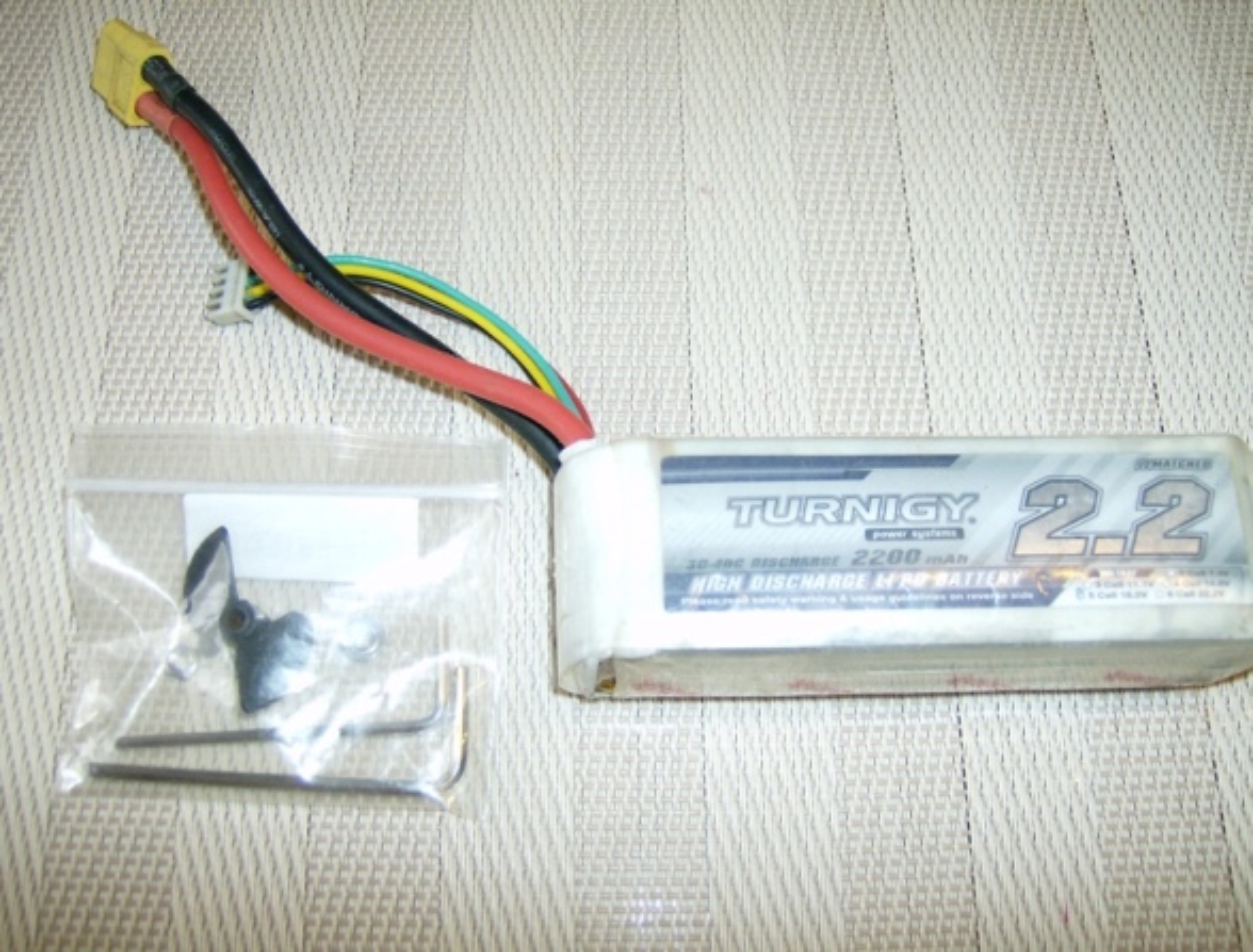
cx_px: 626
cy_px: 476
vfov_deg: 40.0
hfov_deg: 51.1
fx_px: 1310
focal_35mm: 36
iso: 200
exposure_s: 1/60
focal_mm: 6
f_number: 2.8
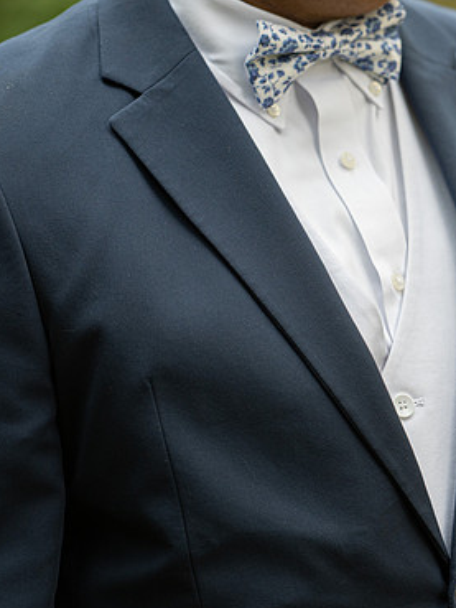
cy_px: 306
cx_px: 418
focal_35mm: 242
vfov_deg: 8.2
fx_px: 4248
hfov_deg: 6.1
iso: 640
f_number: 2.8
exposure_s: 1/200
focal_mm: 160
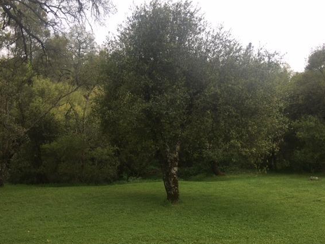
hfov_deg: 55.3
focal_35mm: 33
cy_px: 123
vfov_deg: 43.0
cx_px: 156
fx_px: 310
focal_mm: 4.15
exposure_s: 1/184
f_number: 2.2
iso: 25
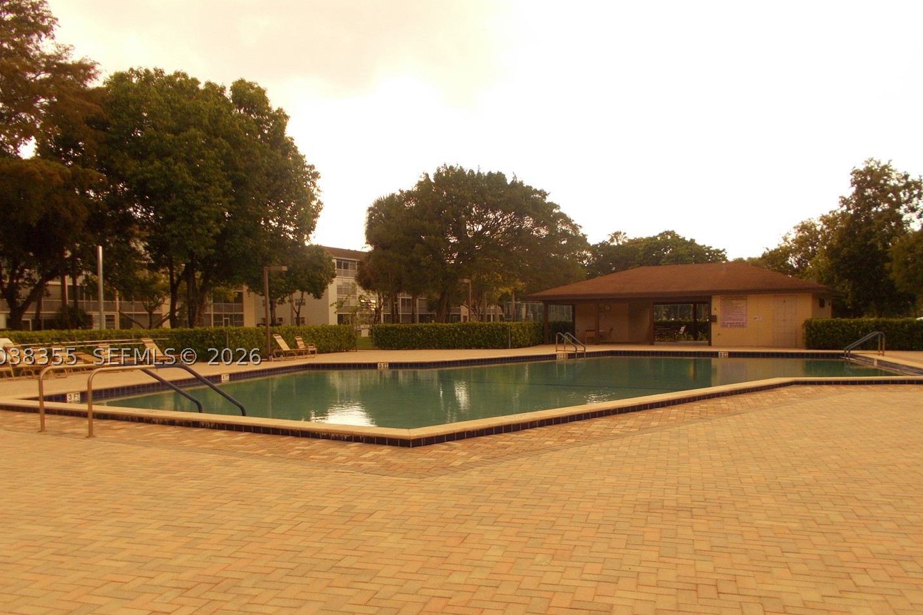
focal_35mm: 30
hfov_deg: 61.9
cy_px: 356
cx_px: 458
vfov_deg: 43.5
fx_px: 769
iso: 80
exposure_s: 1/160
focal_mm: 4.6
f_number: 3.2
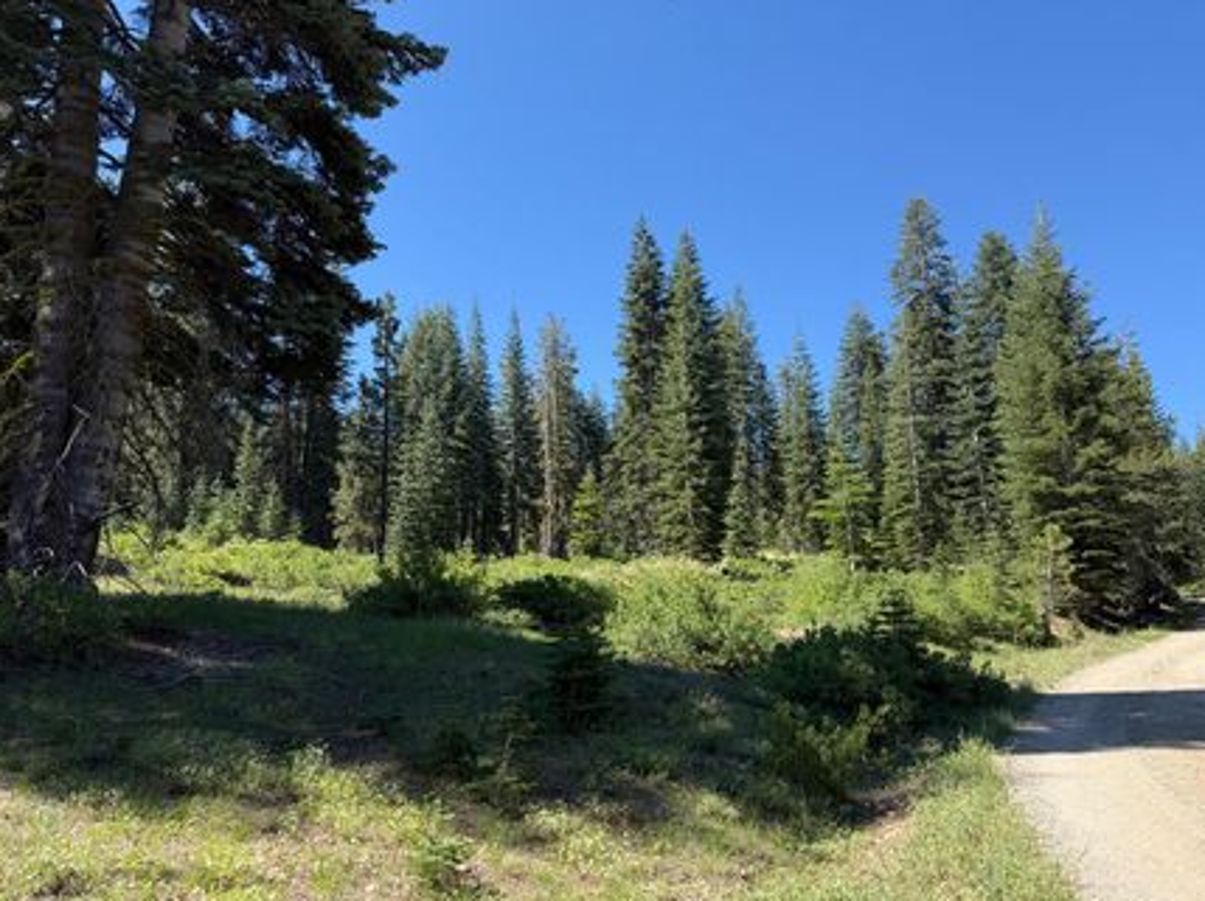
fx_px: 974
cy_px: 456
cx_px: 640
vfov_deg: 49.7
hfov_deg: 63.4
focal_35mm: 28
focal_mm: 6.76
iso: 80
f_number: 1.78
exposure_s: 1/1770
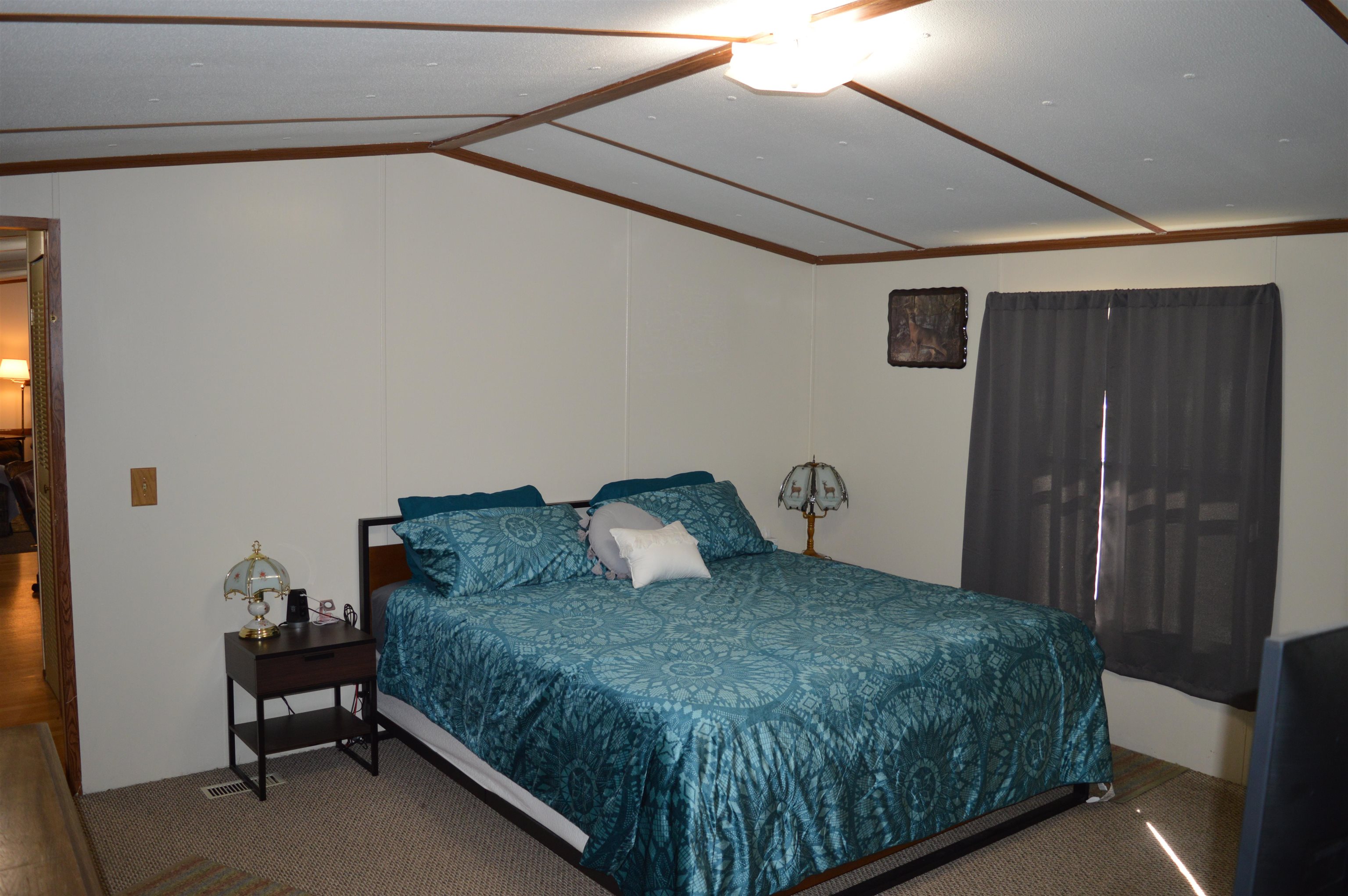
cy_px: 448
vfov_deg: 47.8
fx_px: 1010
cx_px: 674
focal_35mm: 27
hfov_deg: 67.4
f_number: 3.5
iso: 500
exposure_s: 1/60
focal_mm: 18
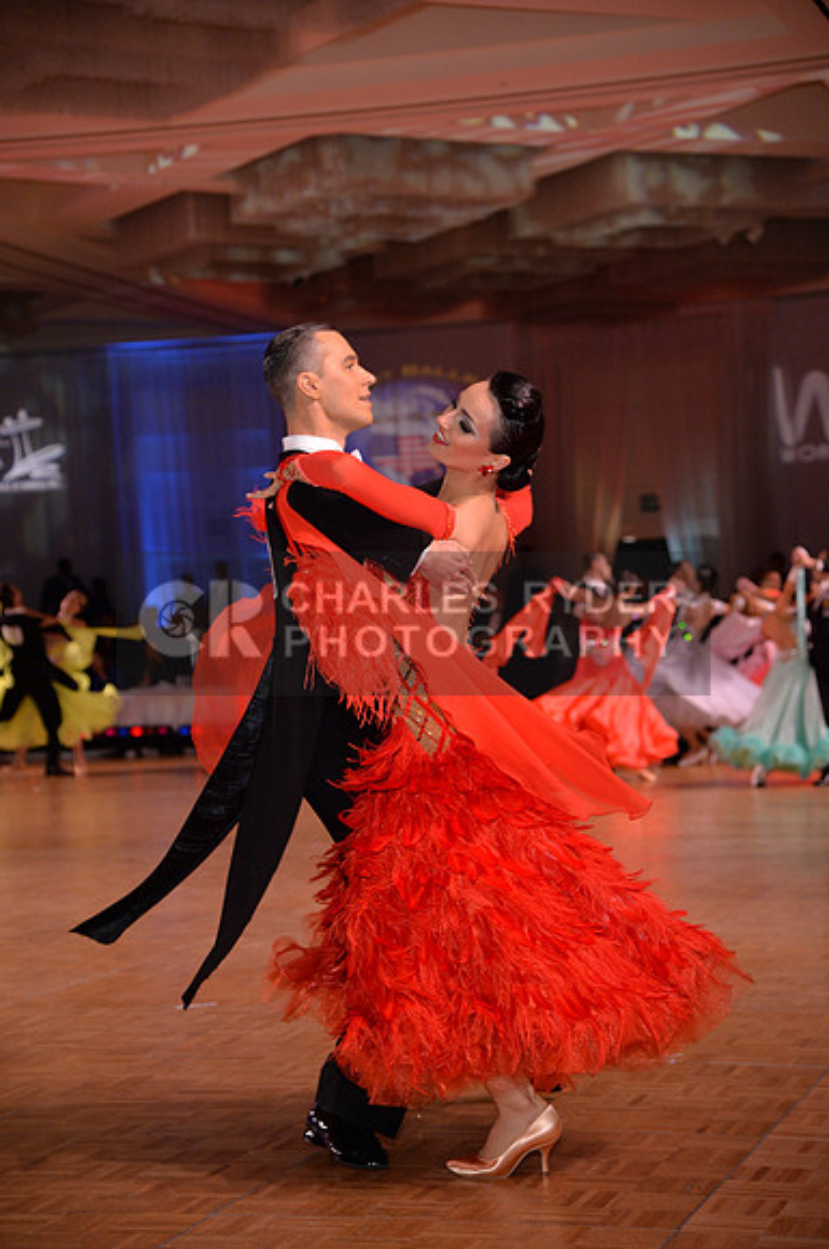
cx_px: 414
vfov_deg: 26.0
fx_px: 2702
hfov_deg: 17.4
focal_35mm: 78
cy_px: 624
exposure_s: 1/250
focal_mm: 78
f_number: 4.5
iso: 1600
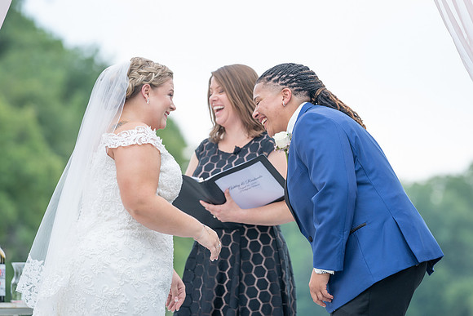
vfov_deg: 6.3
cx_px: 257
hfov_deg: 9.5
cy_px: 168
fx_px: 2857
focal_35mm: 217
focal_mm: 198
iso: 160
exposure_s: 1/200
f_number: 4
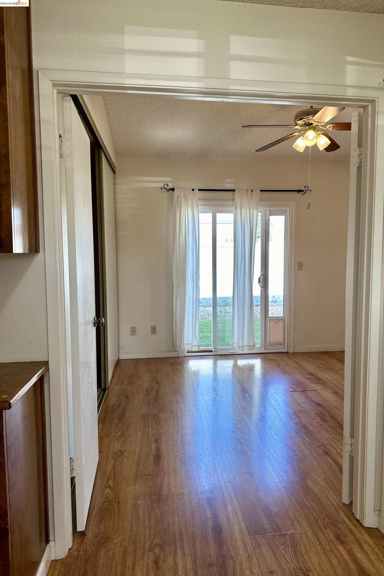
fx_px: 400
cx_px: 212
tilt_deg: -4.6
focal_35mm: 25
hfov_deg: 51.2
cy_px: 288
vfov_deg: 71.5
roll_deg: -0.3
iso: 64
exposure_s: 1/120
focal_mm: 6.86
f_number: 1.78
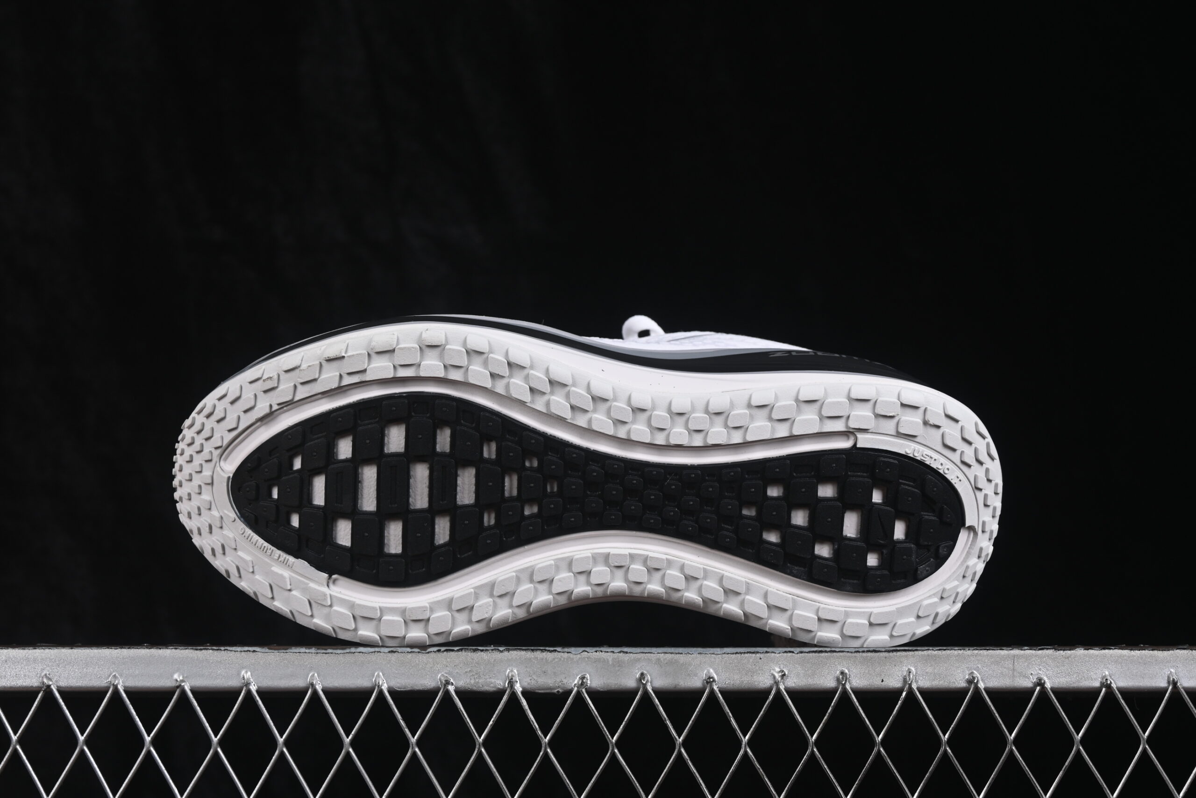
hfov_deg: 27.0
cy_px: 399
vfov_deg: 18.2
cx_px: 598
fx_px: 2492
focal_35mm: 75
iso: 160
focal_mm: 50
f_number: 8
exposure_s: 1/80
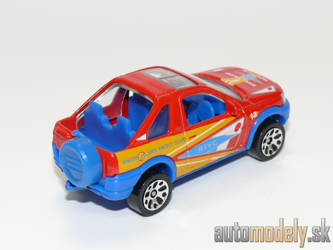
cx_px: 166
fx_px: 991
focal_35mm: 103
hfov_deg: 19.1
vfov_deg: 14.4
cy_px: 125
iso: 100
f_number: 4
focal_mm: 13.5
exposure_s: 1/30
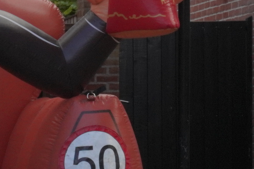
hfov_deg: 9.8
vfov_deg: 6.8
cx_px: -144
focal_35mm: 202
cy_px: 138
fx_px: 1425
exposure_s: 1/125
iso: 640
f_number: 18
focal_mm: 32
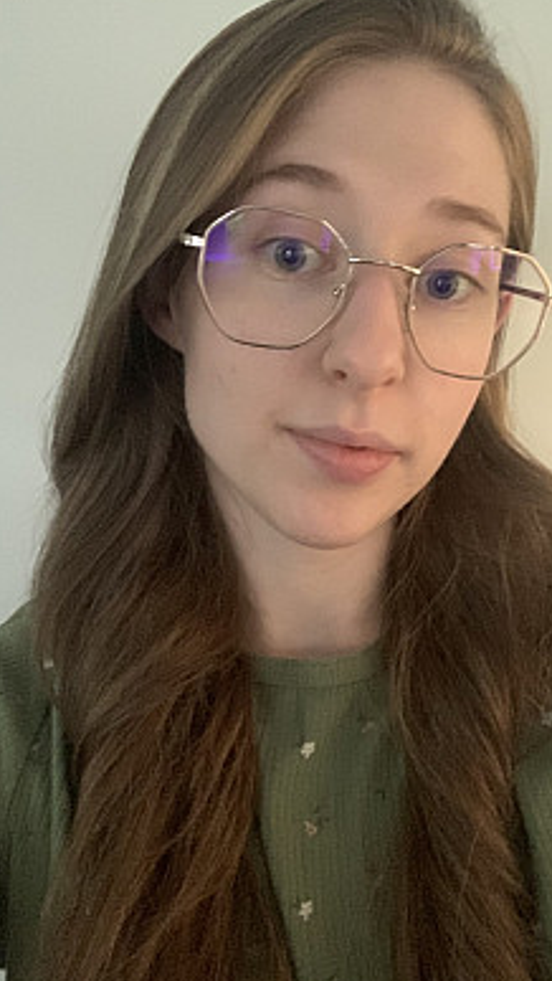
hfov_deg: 32.9
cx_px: 291
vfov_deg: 55.3
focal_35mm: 36
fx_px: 936
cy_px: 489
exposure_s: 1/15
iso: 640
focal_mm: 2.87
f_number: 2.2
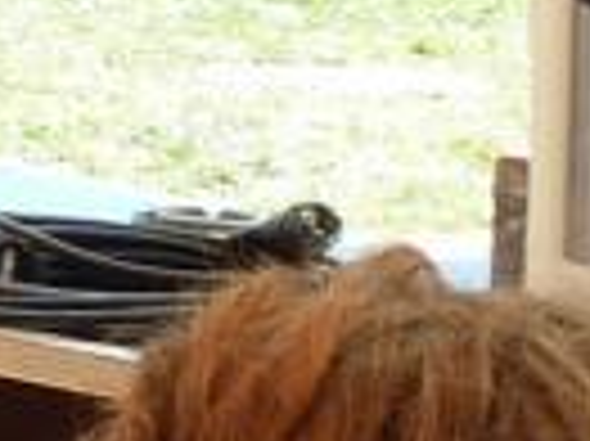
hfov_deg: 4.8
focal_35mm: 376
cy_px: 126
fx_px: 6403
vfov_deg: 3.9
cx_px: -1635
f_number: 4
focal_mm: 7.9
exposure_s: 1/125
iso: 80
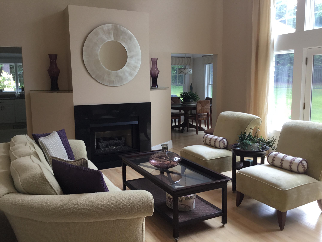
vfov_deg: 45.4
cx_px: 161
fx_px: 288
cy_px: 121
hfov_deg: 58.4
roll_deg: +0.7
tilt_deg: -8.2
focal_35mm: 31
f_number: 2.4
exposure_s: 1/60
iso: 32
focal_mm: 3.3
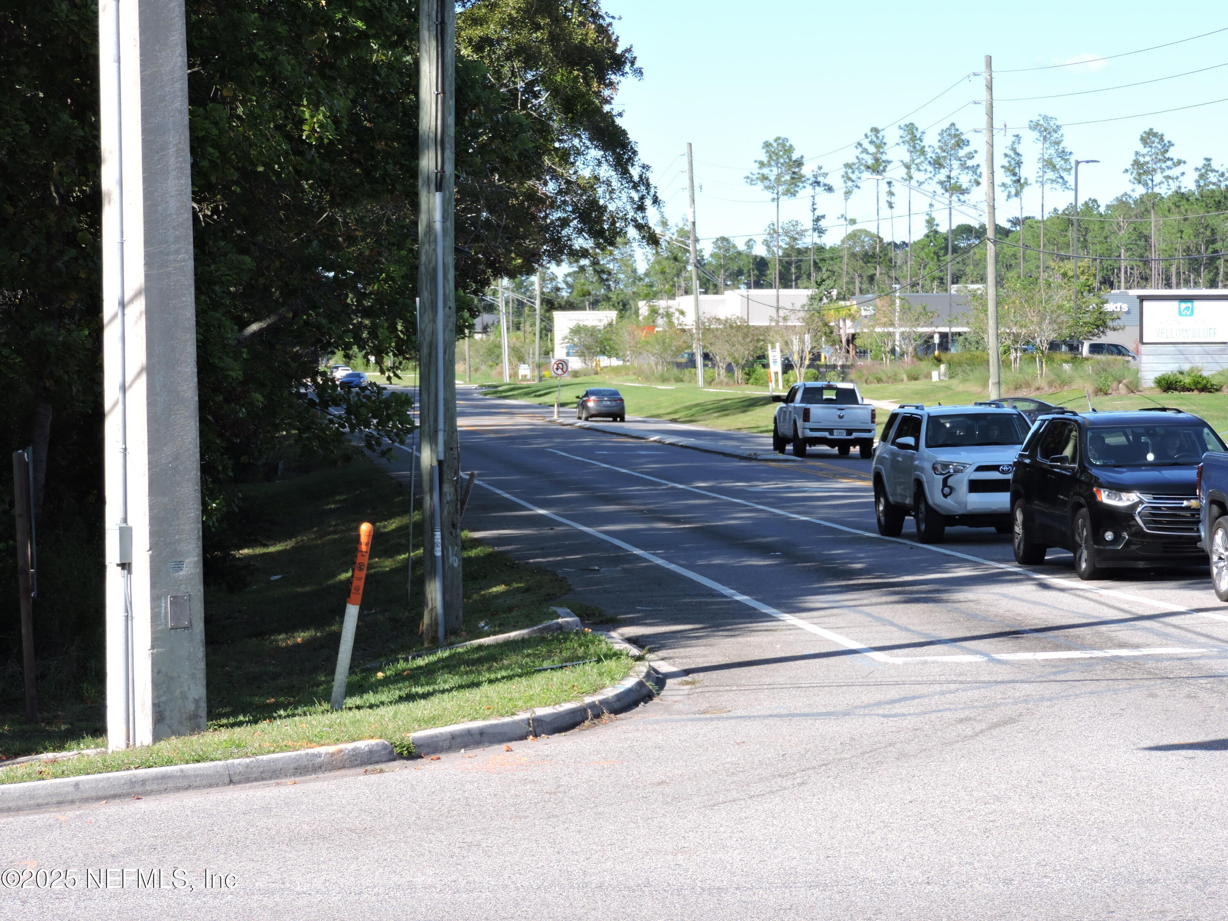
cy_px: 460
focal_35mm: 100
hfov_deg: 19.6
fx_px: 3547
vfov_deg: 14.8
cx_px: 614
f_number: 4.1
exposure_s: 1/320
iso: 100
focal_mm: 17.8
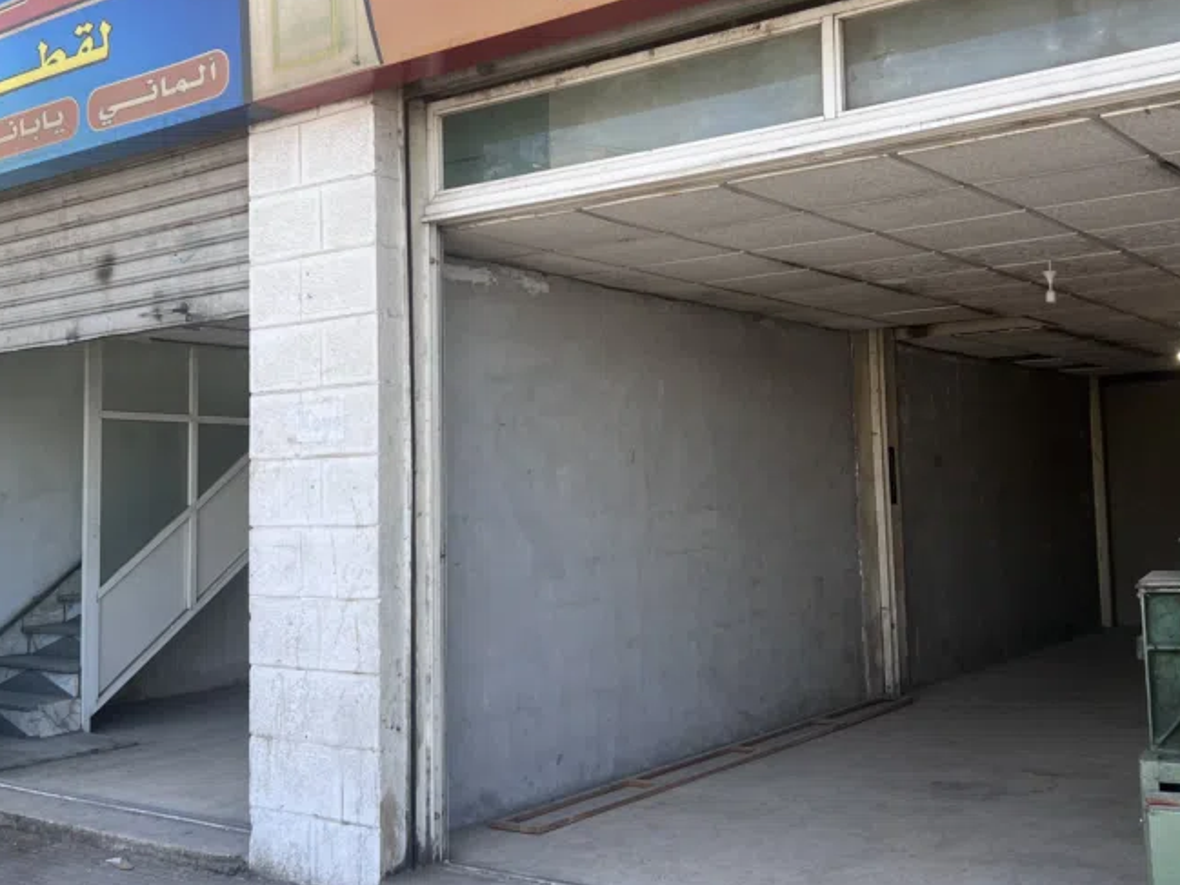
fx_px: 1398
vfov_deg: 35.1
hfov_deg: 45.8
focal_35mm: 41
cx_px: 578
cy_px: 380
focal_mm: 5.7
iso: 50
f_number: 1.5
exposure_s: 1/621
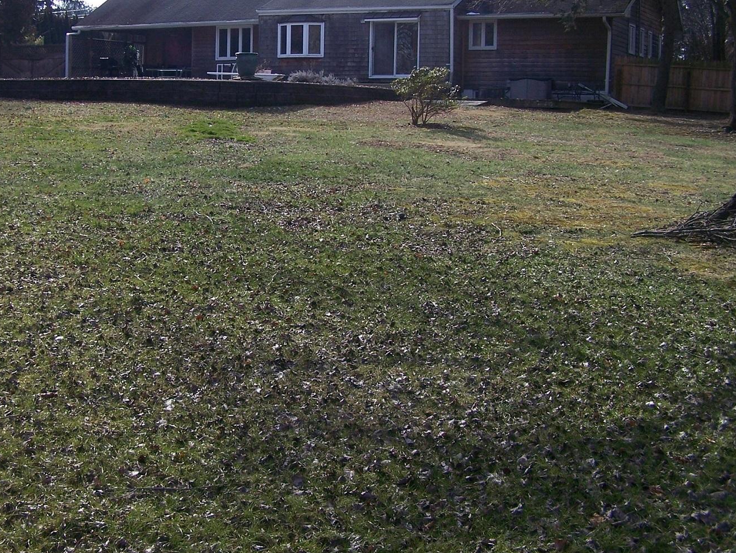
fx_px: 1106
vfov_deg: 27.9
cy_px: 181
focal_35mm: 52
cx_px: 256
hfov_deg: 36.5
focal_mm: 6.3
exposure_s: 1/800
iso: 80
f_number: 4
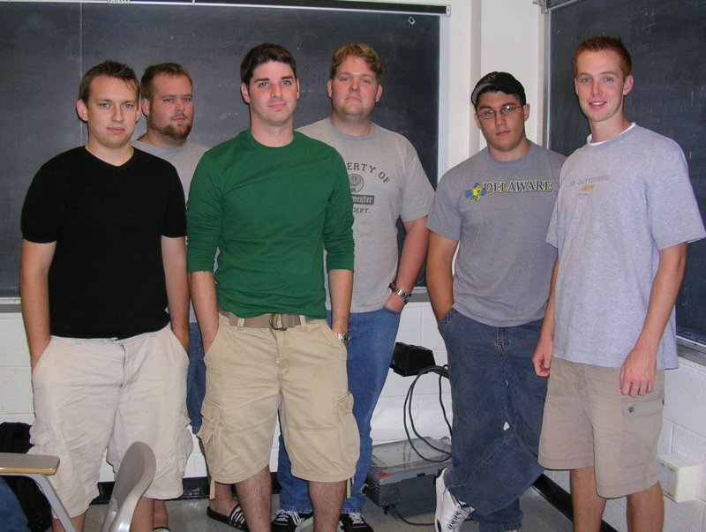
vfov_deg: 37.8
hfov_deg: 48.9
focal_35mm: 38
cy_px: 266
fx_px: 776
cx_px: 353
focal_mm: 5.8
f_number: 2.8
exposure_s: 1/60.1
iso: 107
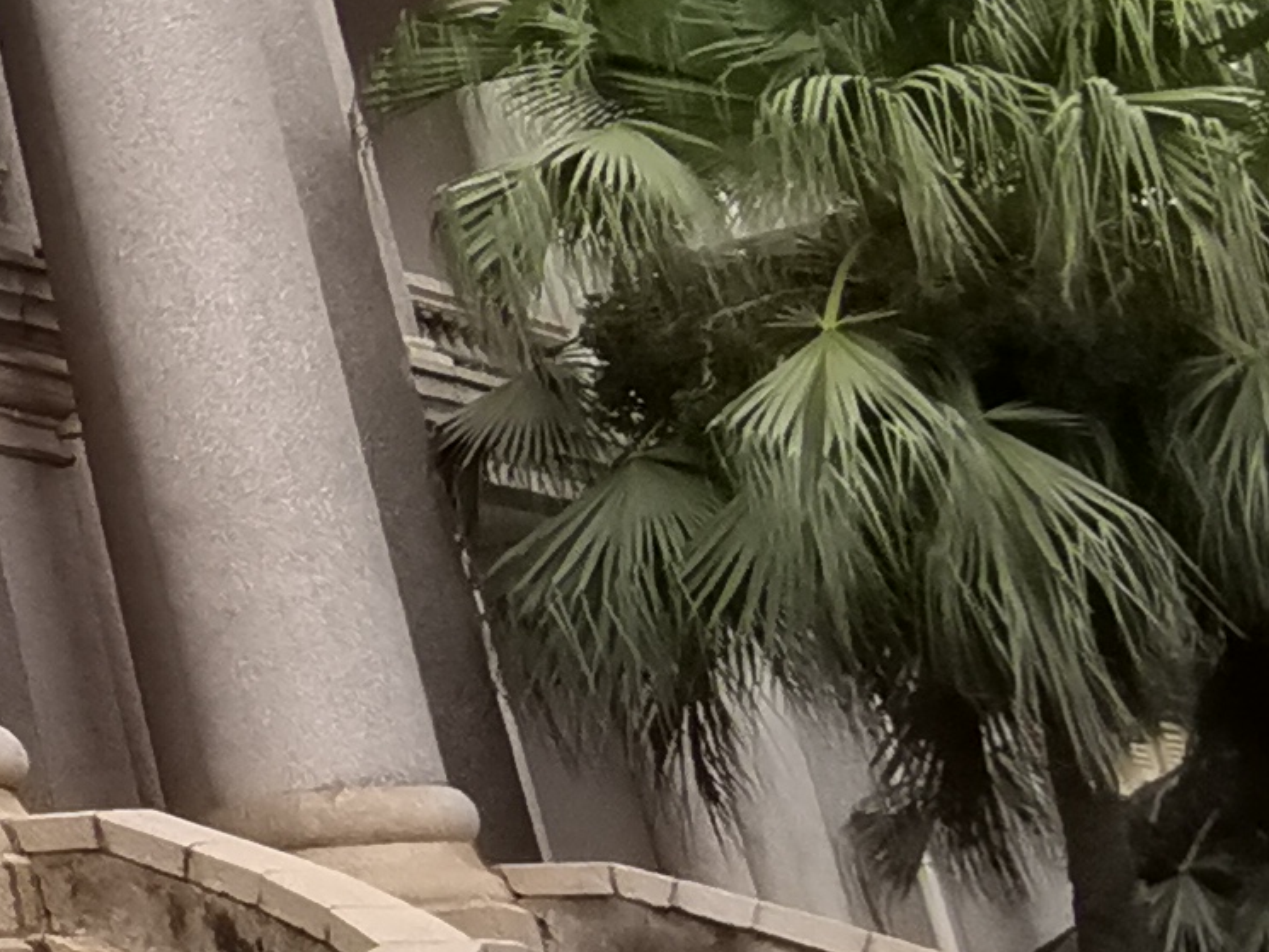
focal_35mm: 110
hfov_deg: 12.2
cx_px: -2165
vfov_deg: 13.3
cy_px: 90
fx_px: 4033
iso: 50
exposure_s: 1/691
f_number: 2.2
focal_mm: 2.35
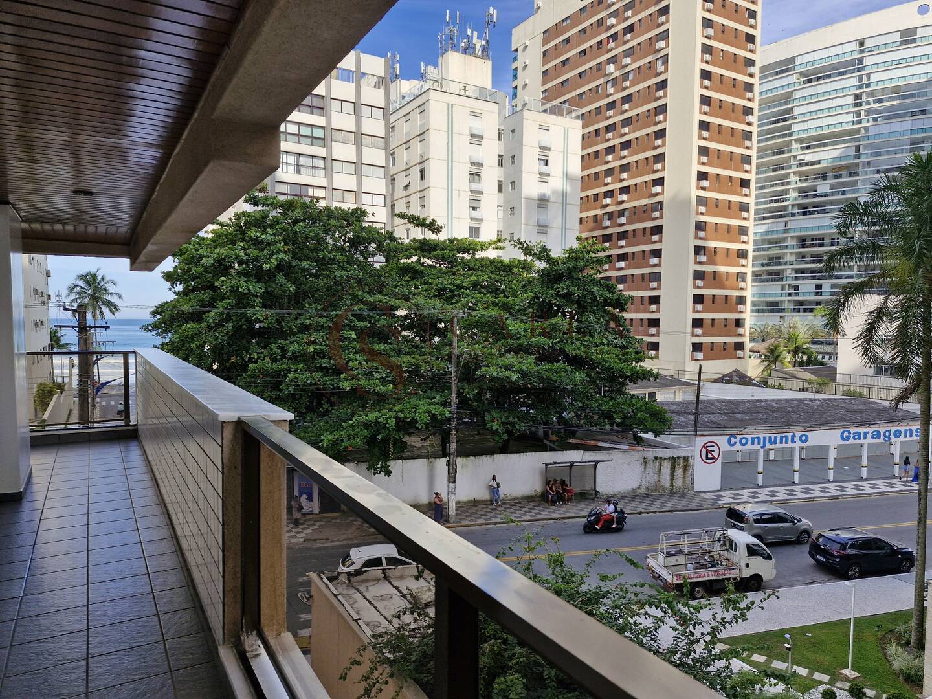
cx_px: 466
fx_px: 619
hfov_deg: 73.9
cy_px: 350
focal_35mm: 23
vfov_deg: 58.9
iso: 50
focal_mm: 5.54
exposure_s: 1/838
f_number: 1.8
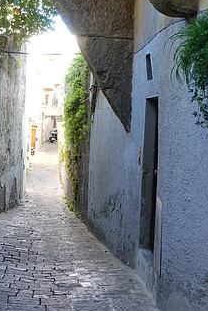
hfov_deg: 24.5
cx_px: 26
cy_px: 133
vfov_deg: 36.8
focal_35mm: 54
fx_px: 467
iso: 125
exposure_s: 1/30
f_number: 2.8
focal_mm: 10.81
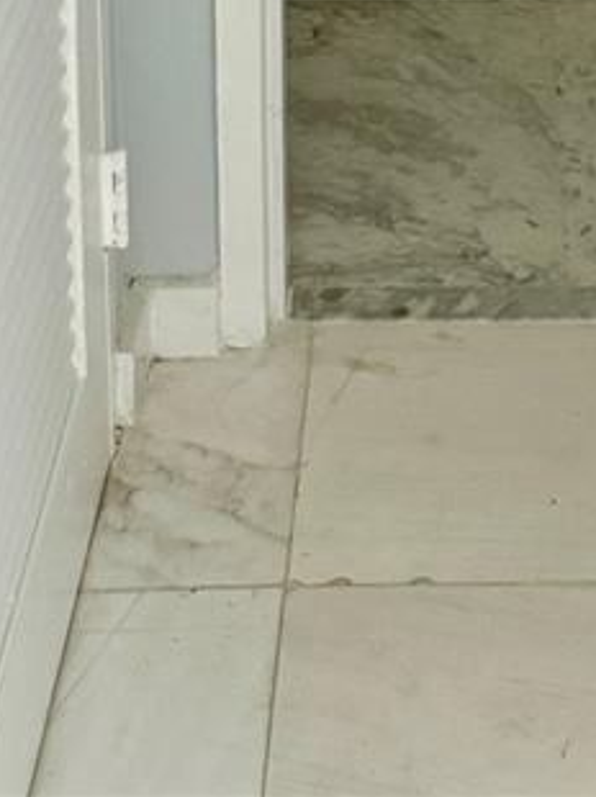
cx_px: 524
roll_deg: -0.9
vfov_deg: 16.6
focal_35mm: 93
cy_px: -743
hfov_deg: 15.7
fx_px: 2138
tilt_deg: -8.5
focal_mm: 6.76
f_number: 1.78
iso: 320
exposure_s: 1/60
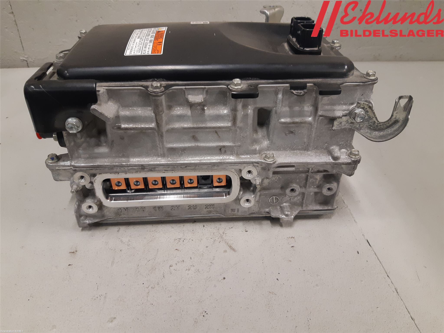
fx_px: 333
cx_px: 222
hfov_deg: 67.3
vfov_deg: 53.1
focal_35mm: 26
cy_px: 166
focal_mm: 3.93
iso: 160
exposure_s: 1/50
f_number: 1.7
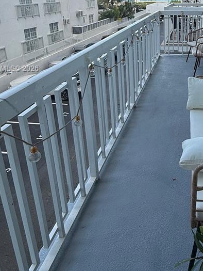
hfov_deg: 41.4
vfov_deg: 54.3
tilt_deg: -16.8
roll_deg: -1.2
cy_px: 69
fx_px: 250
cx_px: 175
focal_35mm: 32
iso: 64
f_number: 2.2
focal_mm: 2.22
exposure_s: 1/242
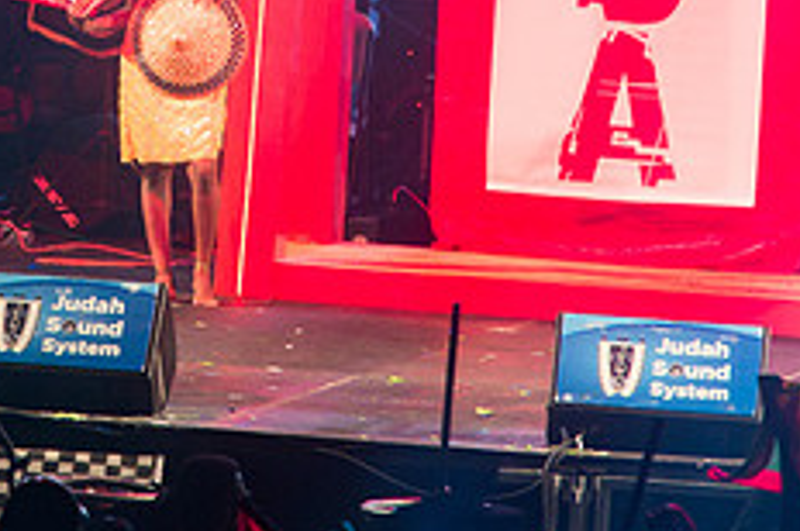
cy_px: -117
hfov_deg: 2.8
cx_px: 41
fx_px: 16111
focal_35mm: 726
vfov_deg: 1.9
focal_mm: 290
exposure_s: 1/200
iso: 3200
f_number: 5.6
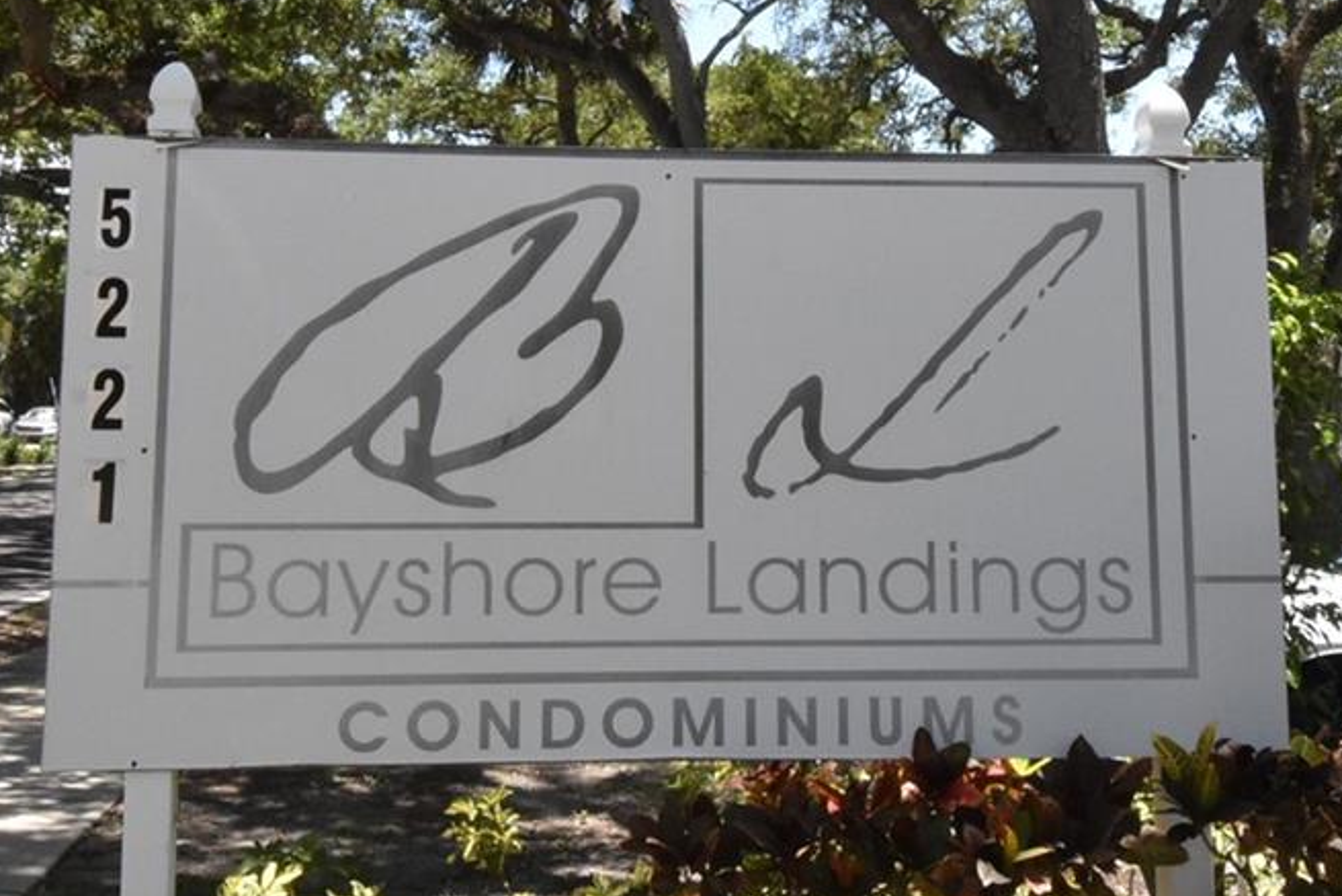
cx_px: 668
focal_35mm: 44
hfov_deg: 44.5
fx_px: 1640
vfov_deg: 30.0
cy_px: 210
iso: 1600
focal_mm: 12
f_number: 25
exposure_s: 1/200
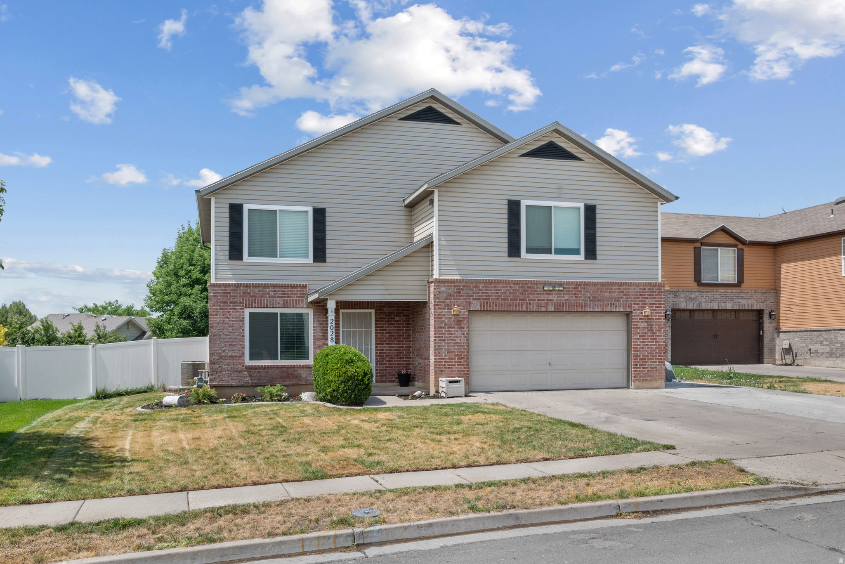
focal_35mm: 30
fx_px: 704
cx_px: 422
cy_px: 282
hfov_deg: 61.9
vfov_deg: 43.6
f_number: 8
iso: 800
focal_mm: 30
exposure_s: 1/500
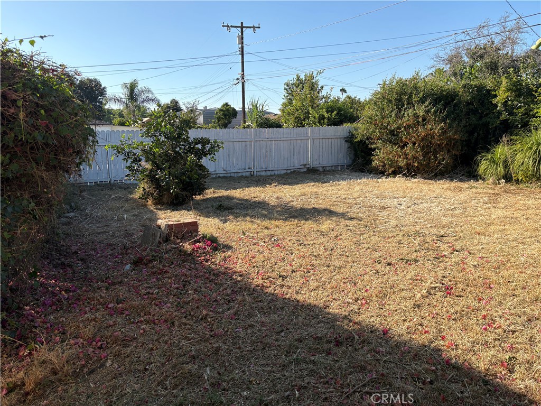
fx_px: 406
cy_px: 203
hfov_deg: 67.3
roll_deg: +1.4
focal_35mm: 26
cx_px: 270
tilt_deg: -9.6
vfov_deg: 53.1
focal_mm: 5.96
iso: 50
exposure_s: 1/1901
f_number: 1.6
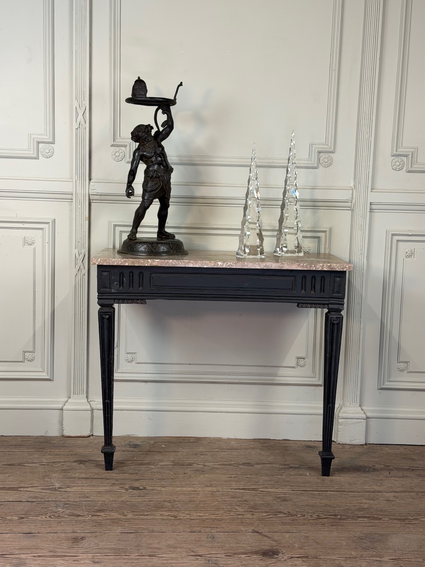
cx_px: 212
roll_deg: -1.0
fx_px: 786
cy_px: 284
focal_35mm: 48
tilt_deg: -6.7
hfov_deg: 30.3
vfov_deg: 39.7
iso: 125
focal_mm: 6.76
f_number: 1.78
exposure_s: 1/50
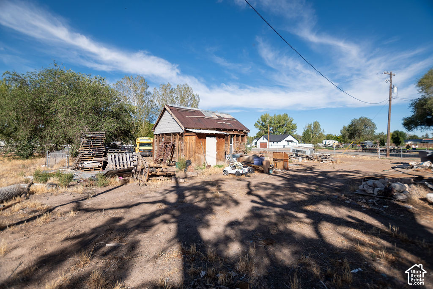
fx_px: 180
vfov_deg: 77.3
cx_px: 216
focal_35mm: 15
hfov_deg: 100.4
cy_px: 144
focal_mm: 10
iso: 100
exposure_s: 1/1000
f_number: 4
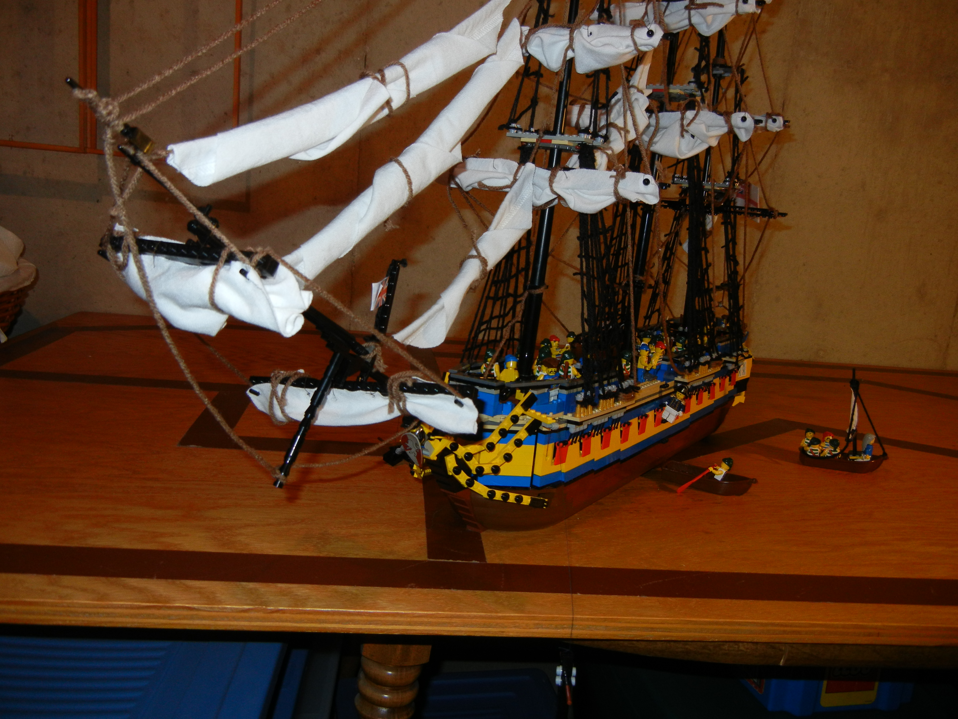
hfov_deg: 60.0
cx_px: 479
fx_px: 830
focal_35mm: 30
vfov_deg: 46.8
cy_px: 360
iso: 200
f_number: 3.5
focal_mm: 5.4
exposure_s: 1/30
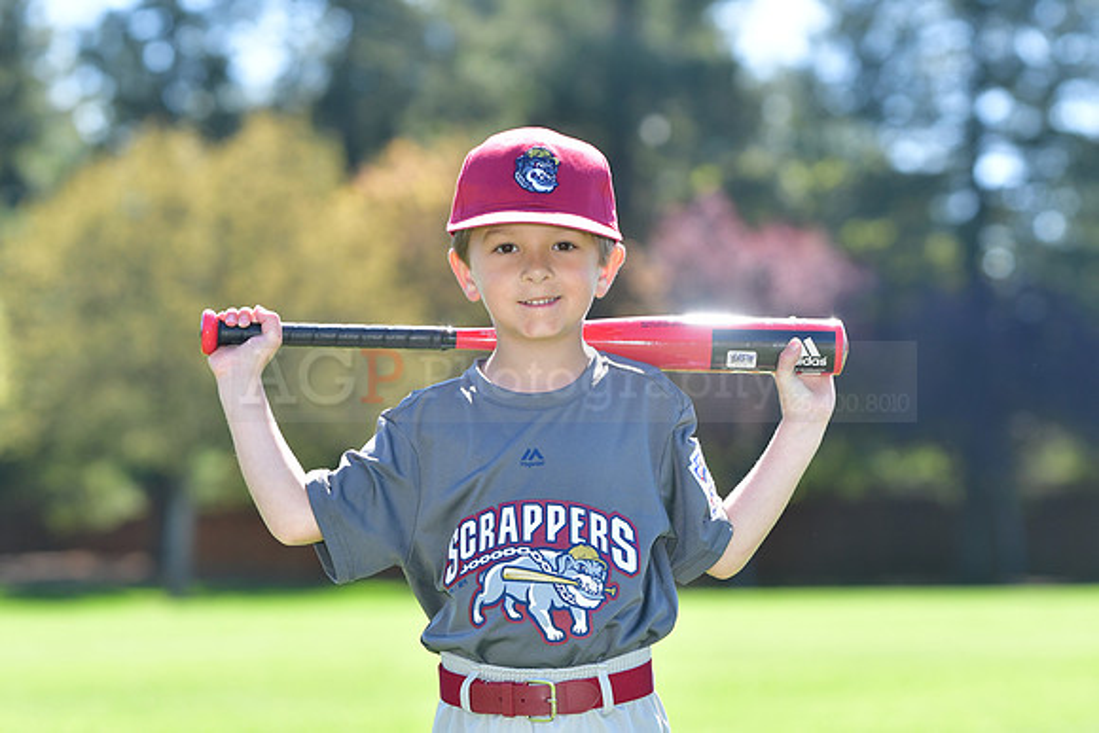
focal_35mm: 180
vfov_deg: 7.6
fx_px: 5496
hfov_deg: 11.4
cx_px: 550
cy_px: 366
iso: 400
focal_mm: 120
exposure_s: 1/1000
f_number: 4.5
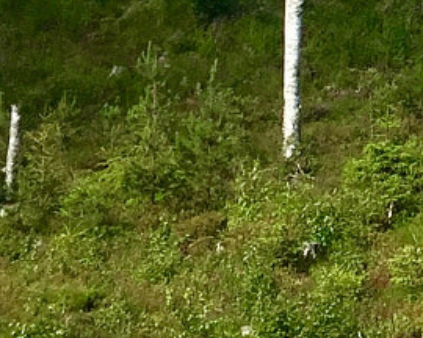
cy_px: -316
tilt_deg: +6.2
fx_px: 2103
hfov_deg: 10.3
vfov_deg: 8.7
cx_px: 920
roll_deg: +0.4
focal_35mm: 168
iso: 32
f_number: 2.2
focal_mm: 4.15
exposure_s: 1/2083
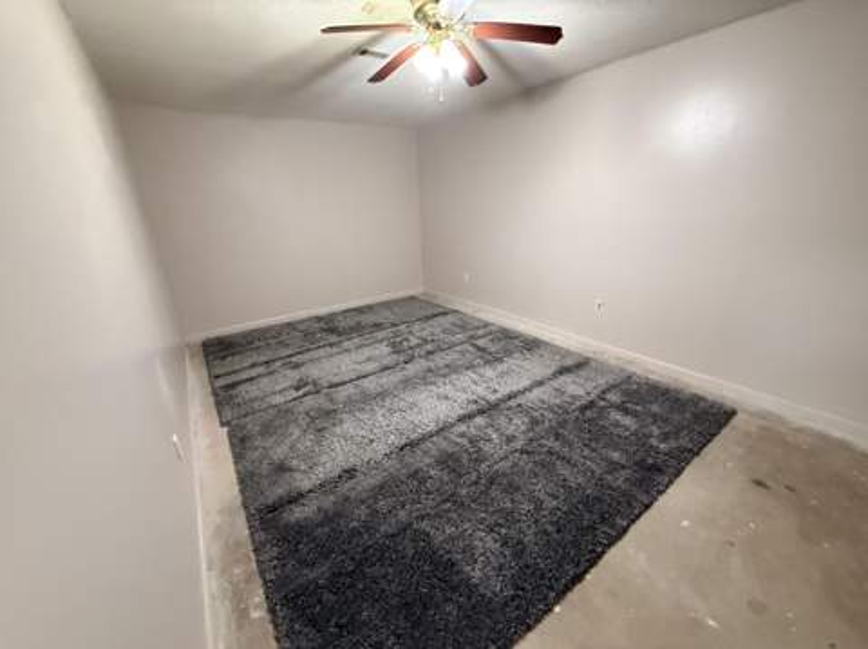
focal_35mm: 14
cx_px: 434
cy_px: 324
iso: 640
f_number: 2.2
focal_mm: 2.22
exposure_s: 1/60
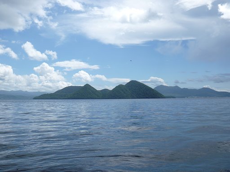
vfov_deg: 40.7
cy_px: 86
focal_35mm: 35
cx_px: 115
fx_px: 233
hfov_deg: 52.6
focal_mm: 6.3
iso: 80
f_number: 5.6
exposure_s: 1/400
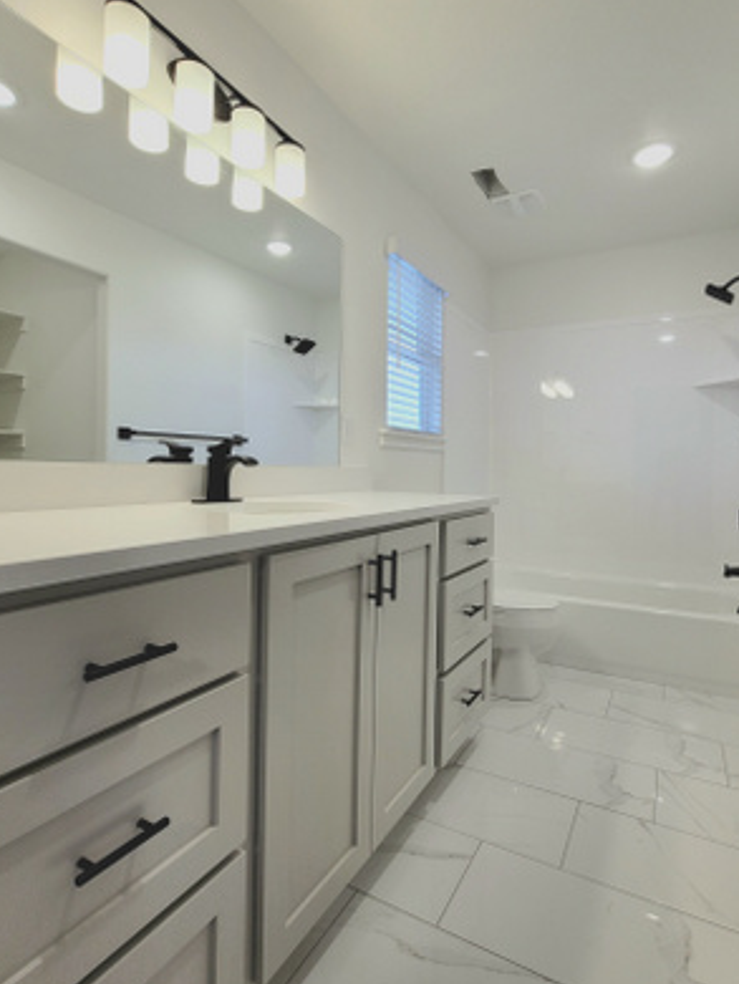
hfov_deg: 78.0
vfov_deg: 94.0
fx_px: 455
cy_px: 431
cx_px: 399
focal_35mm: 16
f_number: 2.2
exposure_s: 1/120
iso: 64
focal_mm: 2.2
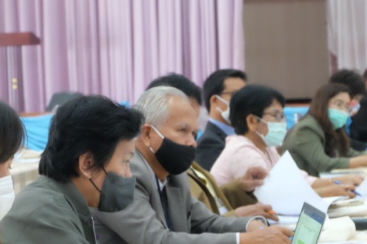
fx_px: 1477
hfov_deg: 14.2
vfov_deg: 9.4
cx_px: 175
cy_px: 152
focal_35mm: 145
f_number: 5.6
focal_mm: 50
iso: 6400
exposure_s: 1/56
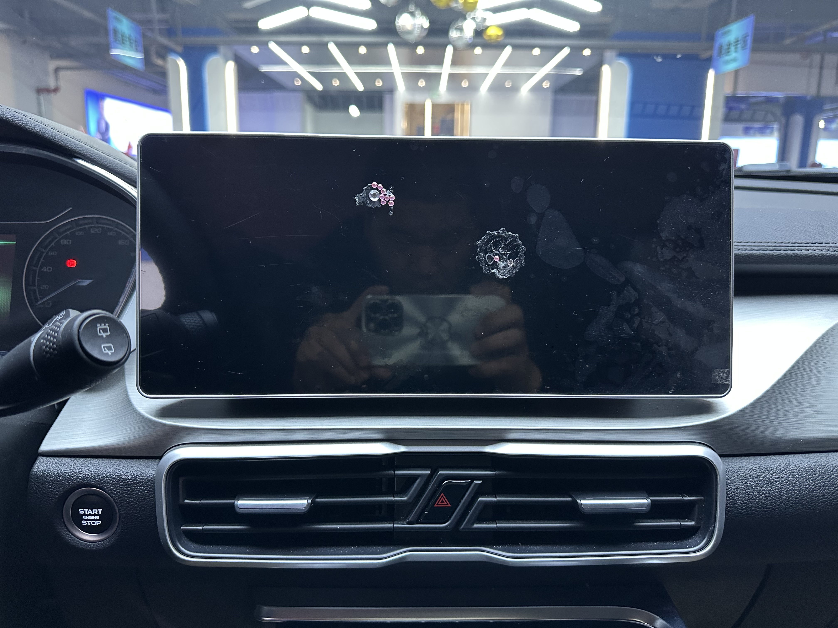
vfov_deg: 56.8
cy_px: 314
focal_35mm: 24
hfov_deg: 71.6
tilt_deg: -11.5
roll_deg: +0.0
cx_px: 419
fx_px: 581
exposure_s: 1/50
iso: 400
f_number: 1.78
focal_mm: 6.86
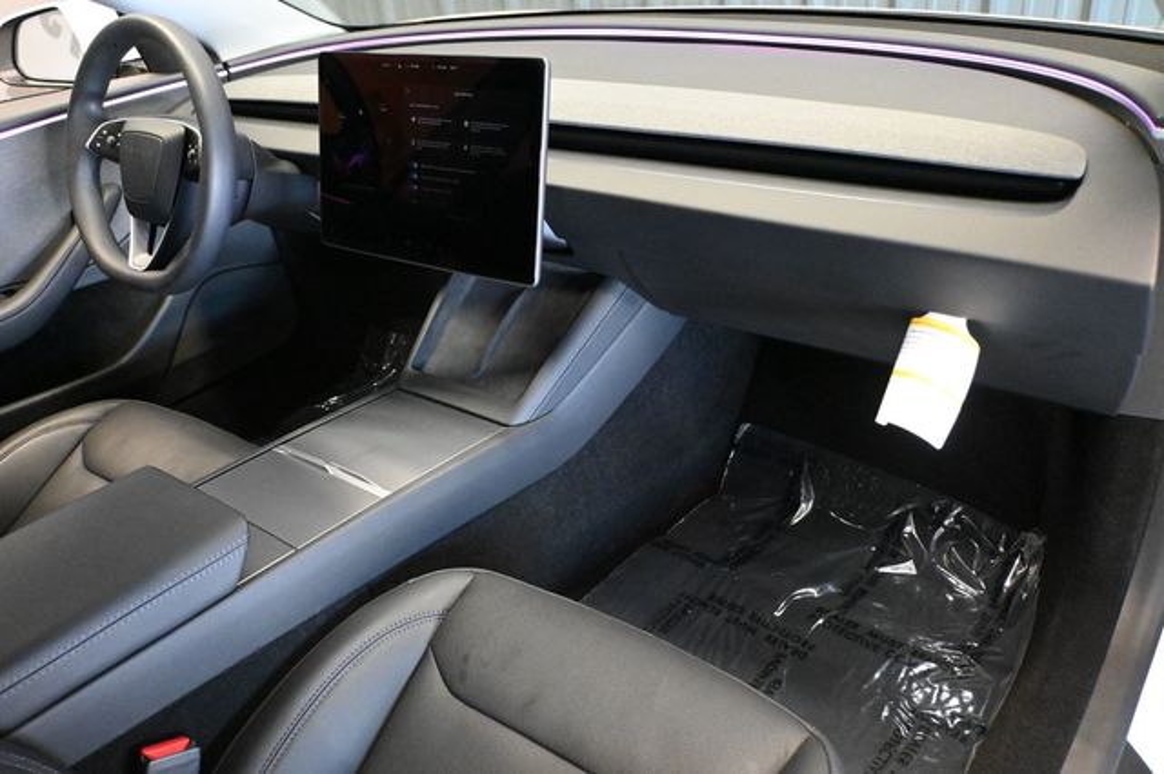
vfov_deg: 44.6
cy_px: 387
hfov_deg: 63.2
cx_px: 582
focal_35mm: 29
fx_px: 945
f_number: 3.8
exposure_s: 1/60
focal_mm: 19.5
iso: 10000
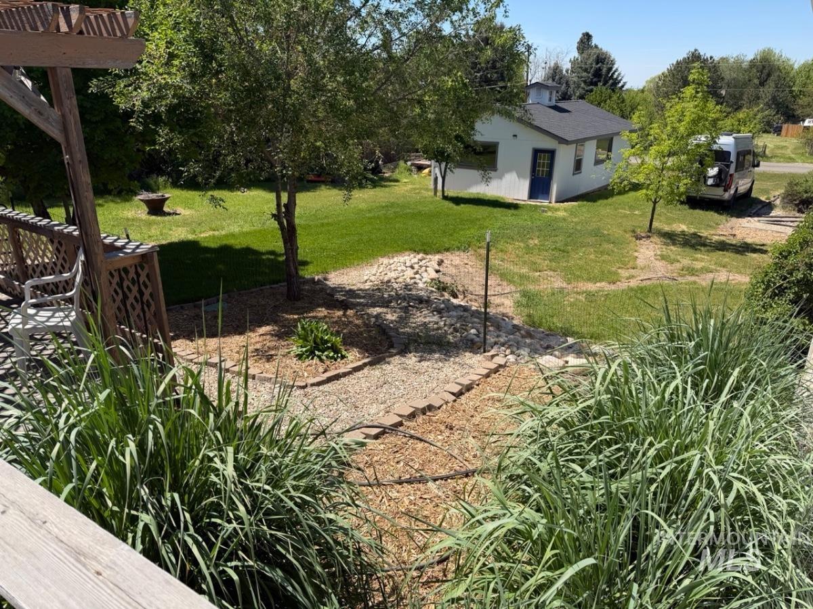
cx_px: 406
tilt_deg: -21.0
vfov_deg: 56.8
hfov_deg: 71.6
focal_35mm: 24
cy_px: 304
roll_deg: +0.0
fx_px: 564
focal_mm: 6.76
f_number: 1.78
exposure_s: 1/3759
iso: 80
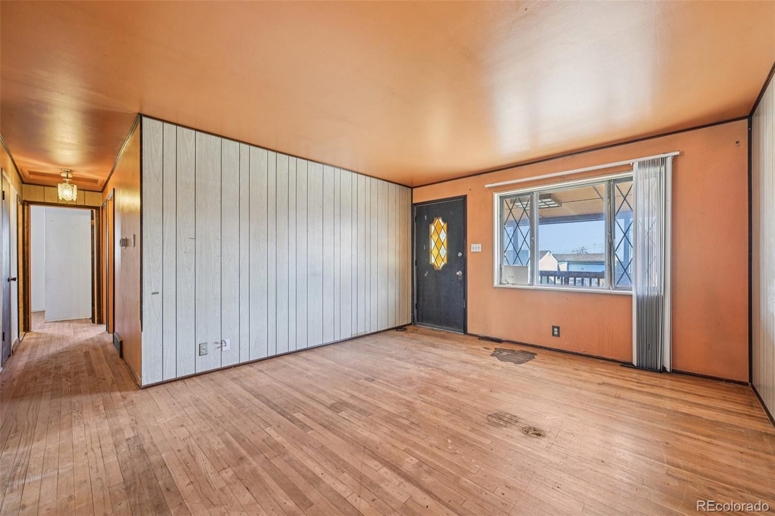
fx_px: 301
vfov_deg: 81.2
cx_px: 388
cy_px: 258
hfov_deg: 104.3
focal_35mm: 14
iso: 360
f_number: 8
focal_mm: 14
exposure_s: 1/15
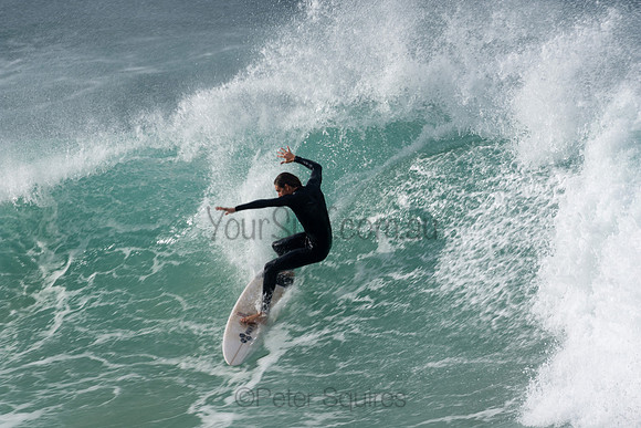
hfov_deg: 2.9
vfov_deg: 1.9
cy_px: 214
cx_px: 320
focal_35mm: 720
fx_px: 12822
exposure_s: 1/200
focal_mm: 480
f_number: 10
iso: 100
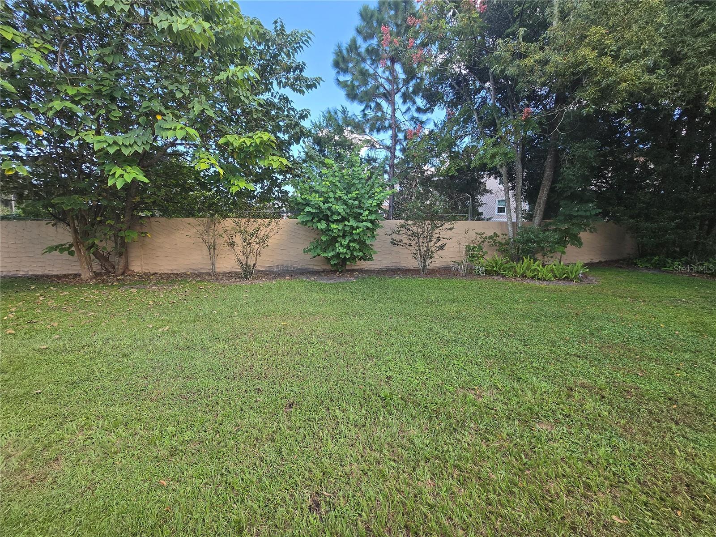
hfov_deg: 106.2
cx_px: 358
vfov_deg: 89.9
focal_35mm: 13
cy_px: 268
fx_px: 269
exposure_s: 1/165
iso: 25
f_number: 2.2
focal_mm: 1.7
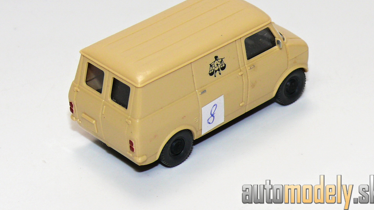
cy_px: 64
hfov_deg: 14.8
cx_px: 185
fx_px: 1438
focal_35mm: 145
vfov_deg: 8.4
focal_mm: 14.8
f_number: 4
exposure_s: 1/30
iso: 100
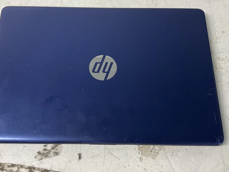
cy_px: 83
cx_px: 99
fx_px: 258
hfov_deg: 47.7
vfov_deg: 36.8
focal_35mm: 39
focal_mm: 3
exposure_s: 1/60
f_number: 1.8
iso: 64
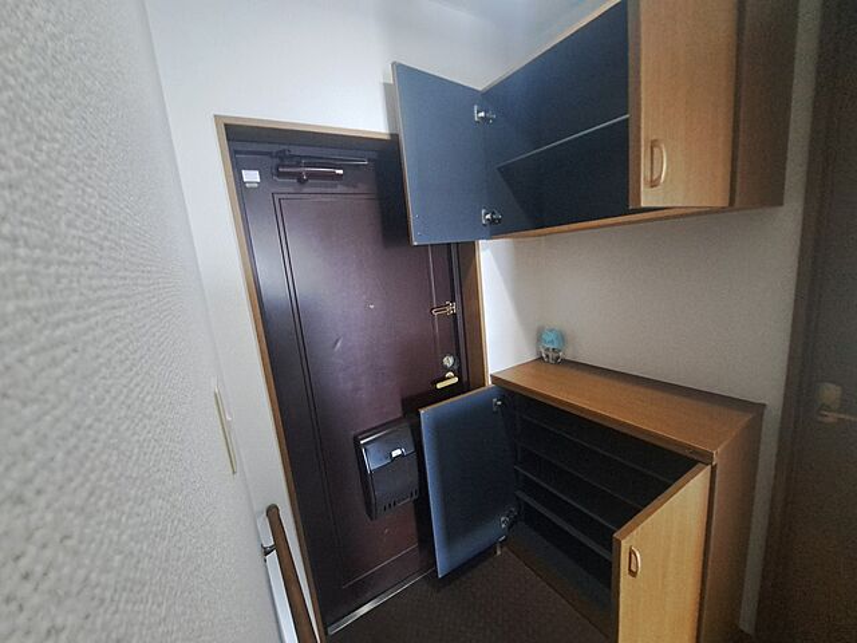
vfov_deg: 89.9
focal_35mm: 13
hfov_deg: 106.2
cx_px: 428
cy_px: 322
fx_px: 322
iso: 800
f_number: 2.2
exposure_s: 1/17
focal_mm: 1.74
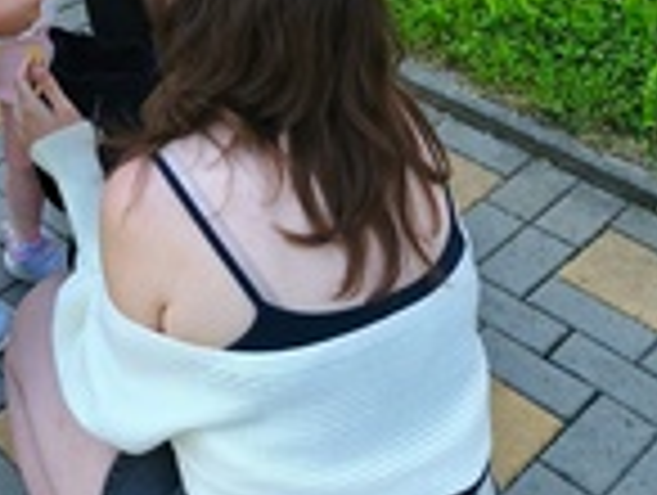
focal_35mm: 63
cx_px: 22
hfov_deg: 29.0
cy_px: -90
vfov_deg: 21.7
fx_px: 1198
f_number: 1.65
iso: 125
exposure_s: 1/99.9
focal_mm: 6.14
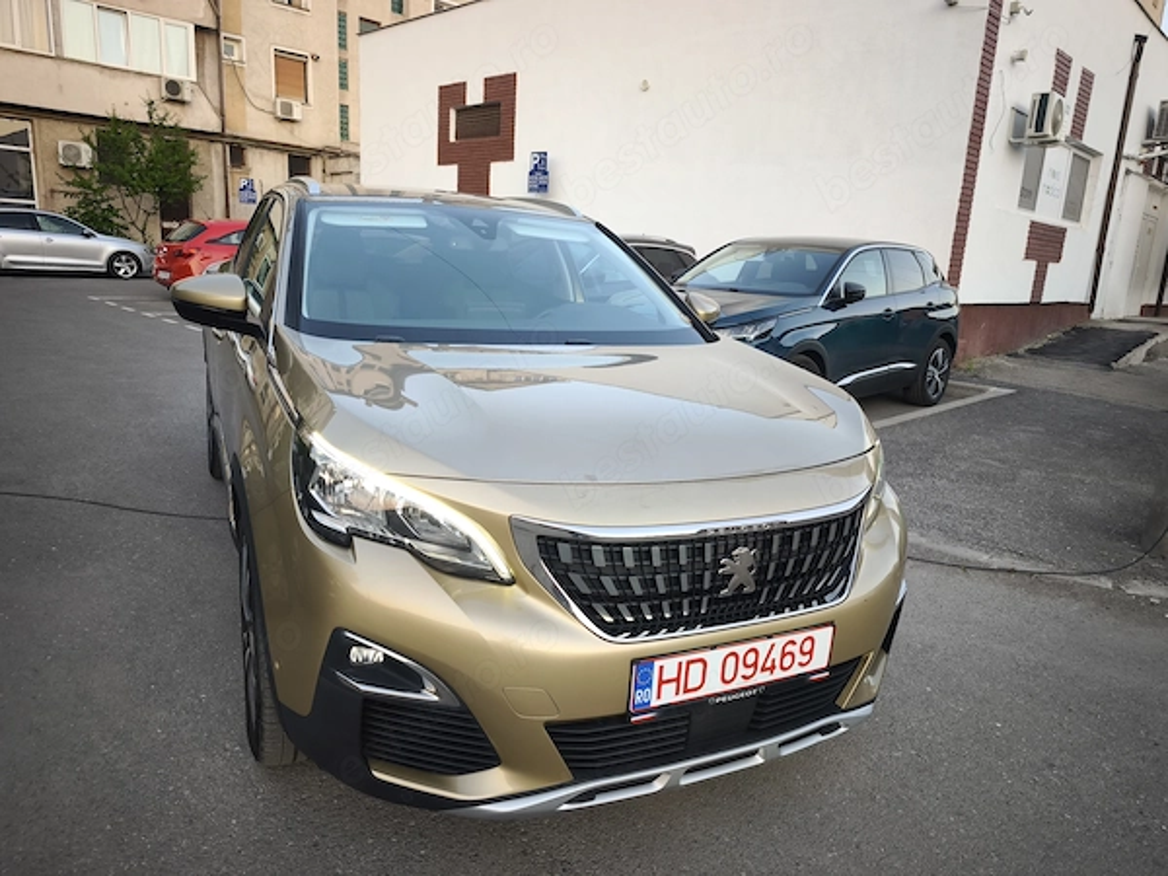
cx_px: 584
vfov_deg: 58.9
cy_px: 438
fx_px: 776
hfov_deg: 73.9
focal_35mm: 23
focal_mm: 6.57
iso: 100
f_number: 1.6
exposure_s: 1/100
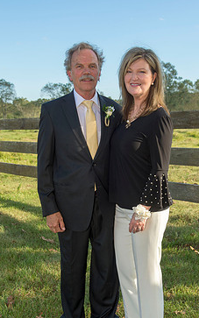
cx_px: 120
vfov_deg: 41.7
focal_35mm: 48
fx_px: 416
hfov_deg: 26.8
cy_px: 182
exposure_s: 1/400
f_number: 6.3
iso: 200
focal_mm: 38
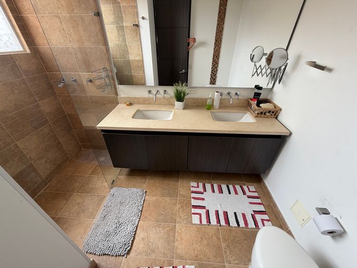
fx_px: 144
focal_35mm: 14
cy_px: 134
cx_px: 178
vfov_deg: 85.7
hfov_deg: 102.1
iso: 80
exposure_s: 1/121
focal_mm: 2.22
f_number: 2.2
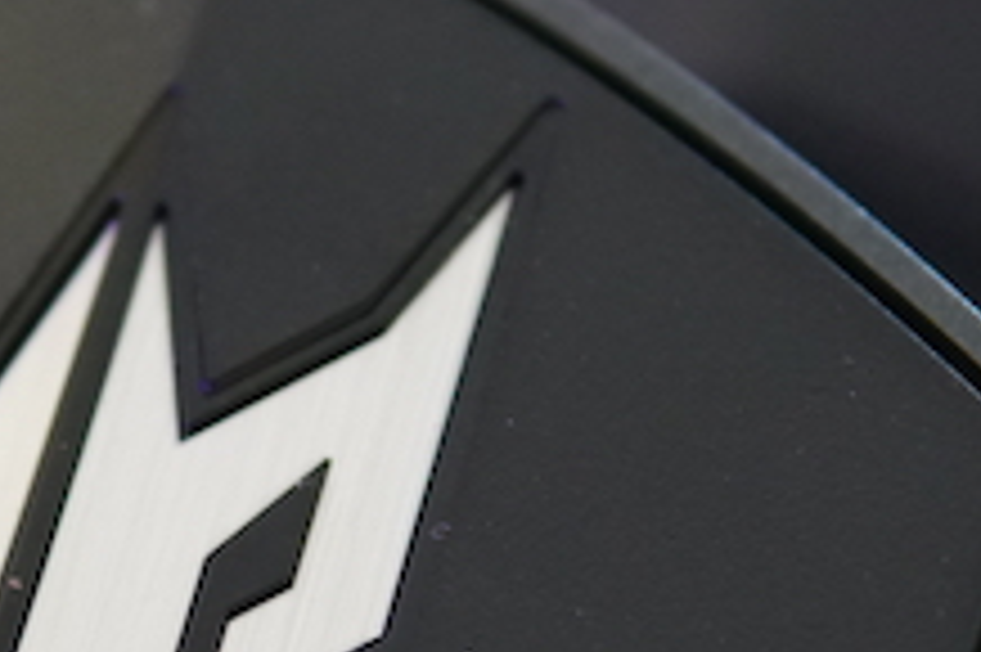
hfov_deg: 12.9
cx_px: 184
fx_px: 4329
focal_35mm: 159
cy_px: 582
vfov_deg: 8.6
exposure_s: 1/60
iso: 2000
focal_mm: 30
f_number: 2
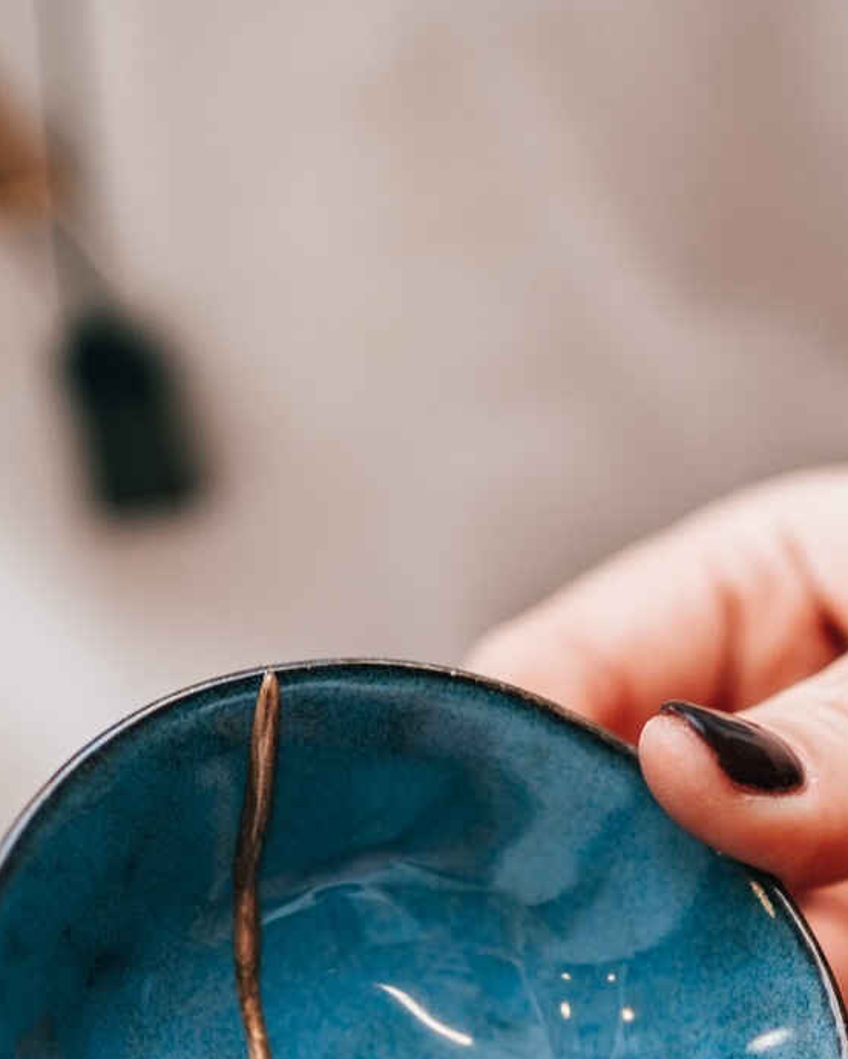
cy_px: 1020
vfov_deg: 19.7
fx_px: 2980
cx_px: 475
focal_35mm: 95
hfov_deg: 16.2
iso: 250
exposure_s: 1/320
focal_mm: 35
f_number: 1.8
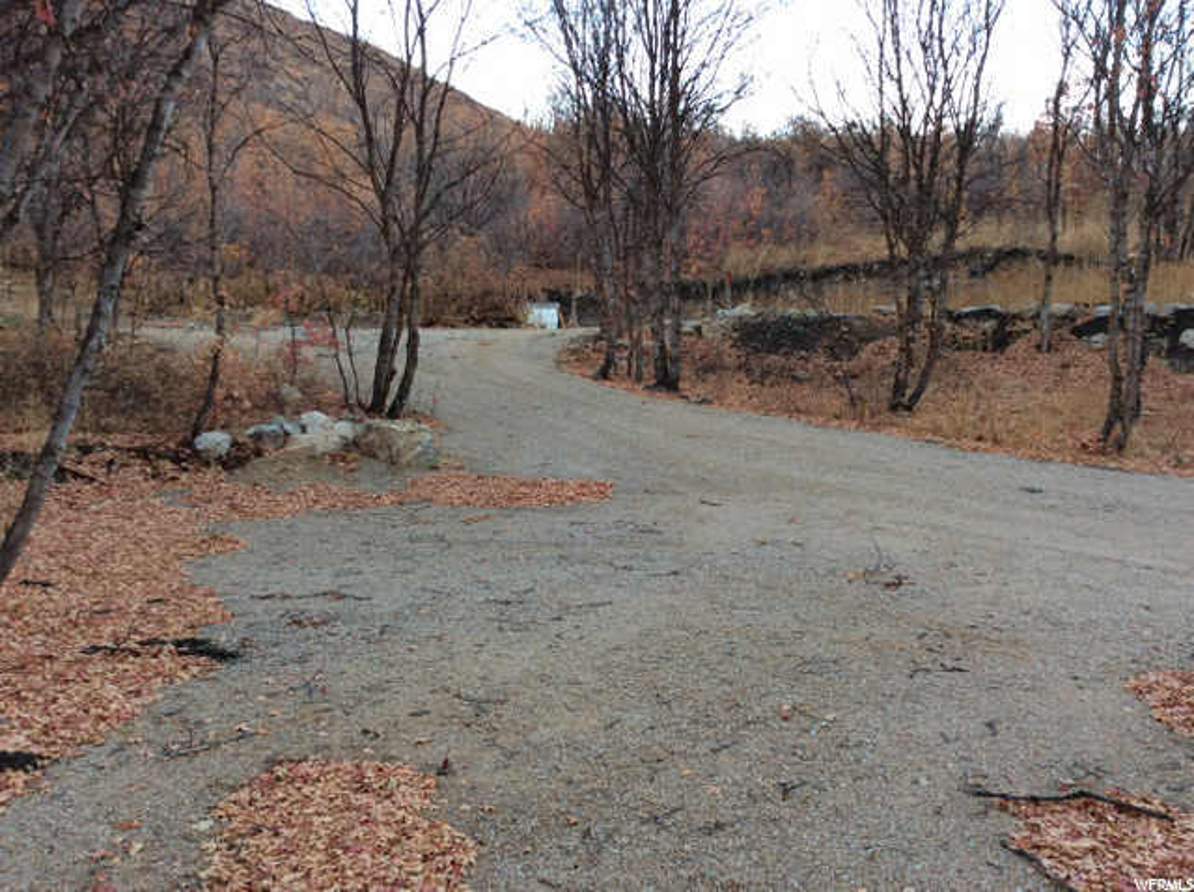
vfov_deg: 44.1
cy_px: 446
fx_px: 1102
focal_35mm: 32
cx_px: 597
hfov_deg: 56.9
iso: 40
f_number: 2.4
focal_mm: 3.3
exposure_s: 1/24
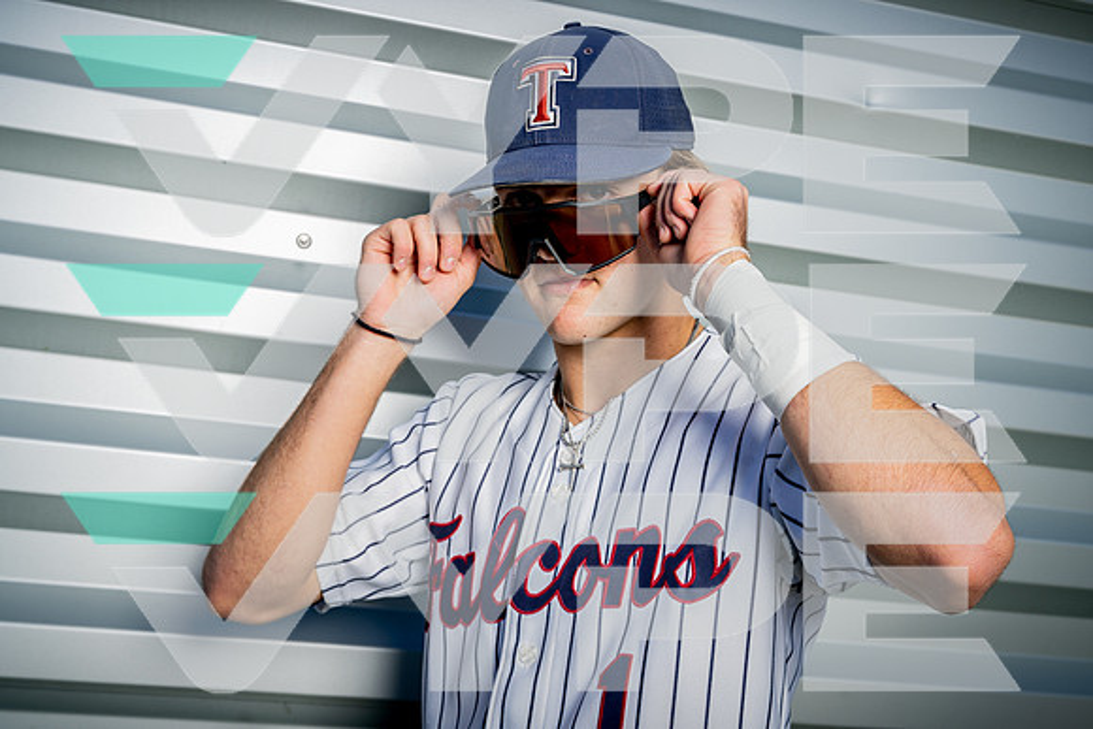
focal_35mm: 44
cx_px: 546
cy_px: 364
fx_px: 1336
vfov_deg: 30.5
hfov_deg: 44.5
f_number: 8
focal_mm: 44
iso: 125
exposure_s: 1/250
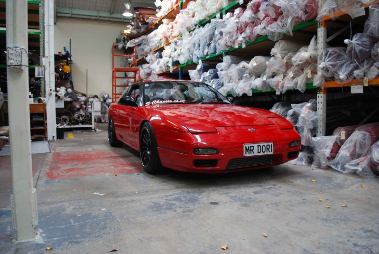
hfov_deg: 67.3
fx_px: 285
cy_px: 127
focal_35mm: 27
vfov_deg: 48.1
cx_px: 190
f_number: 3.5
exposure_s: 1/30
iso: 220
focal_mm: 18
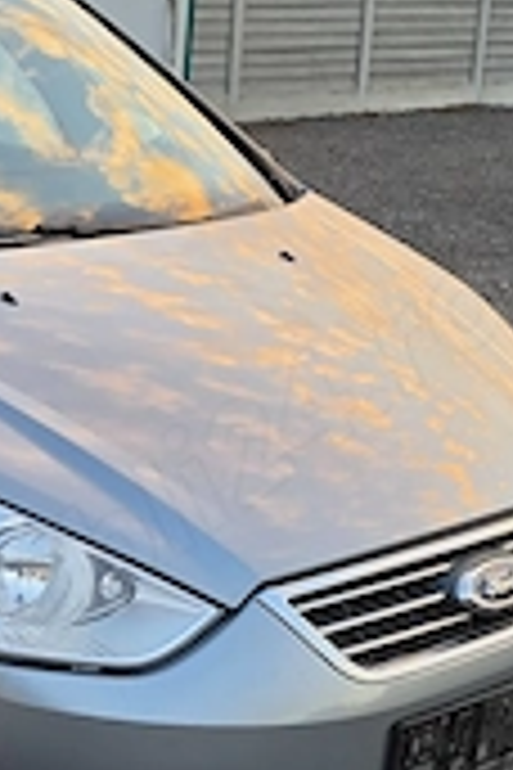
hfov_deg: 15.7
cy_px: 531
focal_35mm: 84
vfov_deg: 24.0
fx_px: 1795
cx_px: -104
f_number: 1.4
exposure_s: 1/180
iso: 20
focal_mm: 6.5
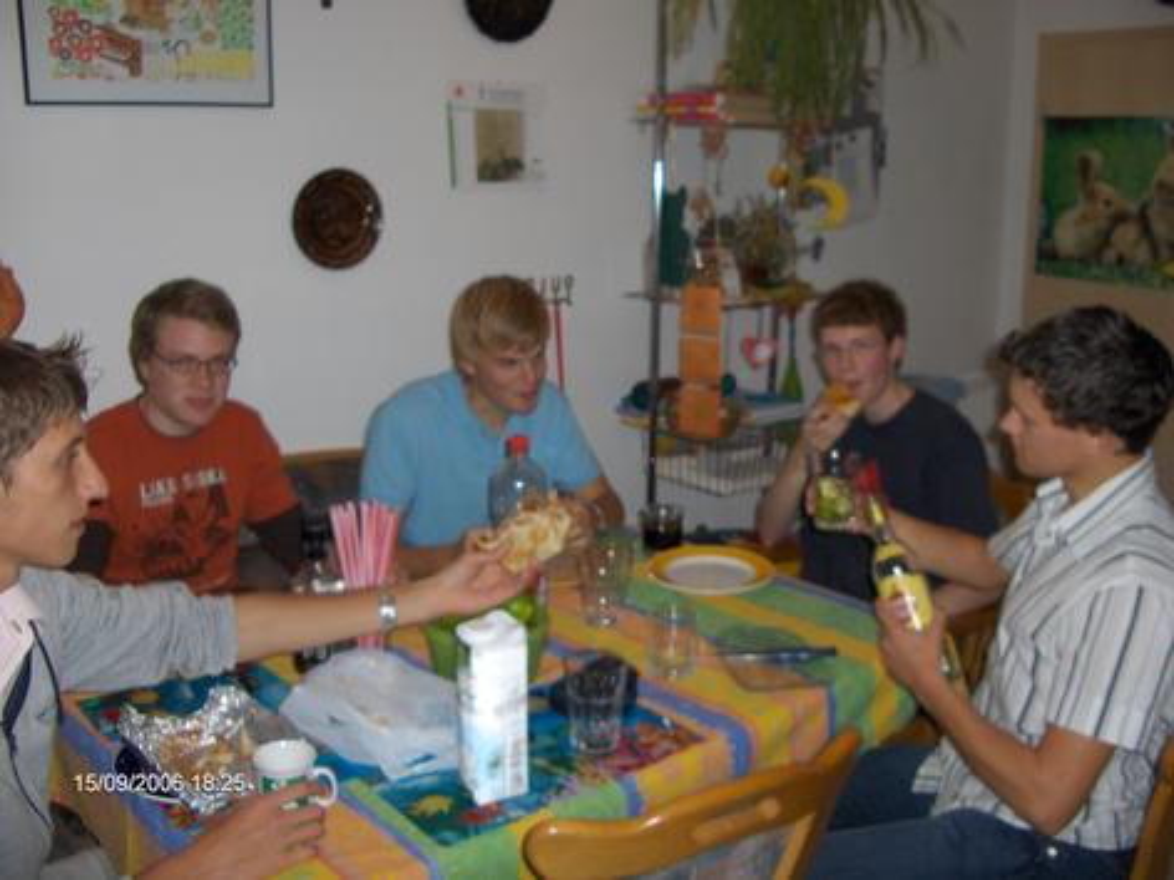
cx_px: 587
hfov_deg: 52.6
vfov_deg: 40.7
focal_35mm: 35
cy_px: 440
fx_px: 1187
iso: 100
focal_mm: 5.8
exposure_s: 1/60
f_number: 2.6
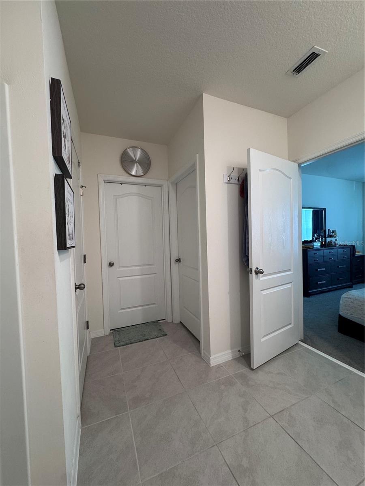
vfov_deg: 102.1
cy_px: 243
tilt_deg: -1.6
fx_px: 197
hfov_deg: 85.7
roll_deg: +2.2
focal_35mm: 14
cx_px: 182
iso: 200
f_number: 2.2
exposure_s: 1/60
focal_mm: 2.22
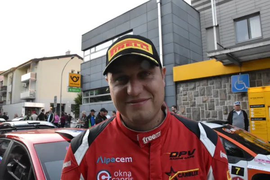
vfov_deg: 47.9
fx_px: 202
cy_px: 90
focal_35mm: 27
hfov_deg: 67.4
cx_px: 135
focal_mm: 18
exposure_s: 1/200
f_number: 13
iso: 4000
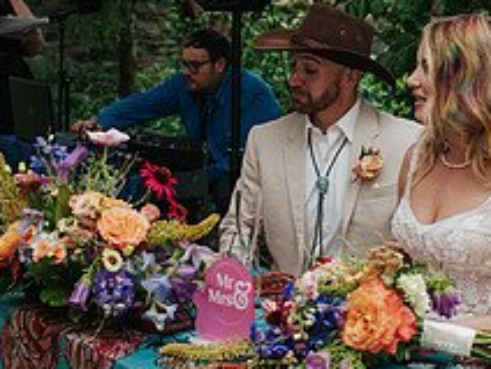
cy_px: 195
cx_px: 389
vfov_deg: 16.1
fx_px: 1305
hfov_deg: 21.1
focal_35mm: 92
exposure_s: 1/200
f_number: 3.2
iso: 1000
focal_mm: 35
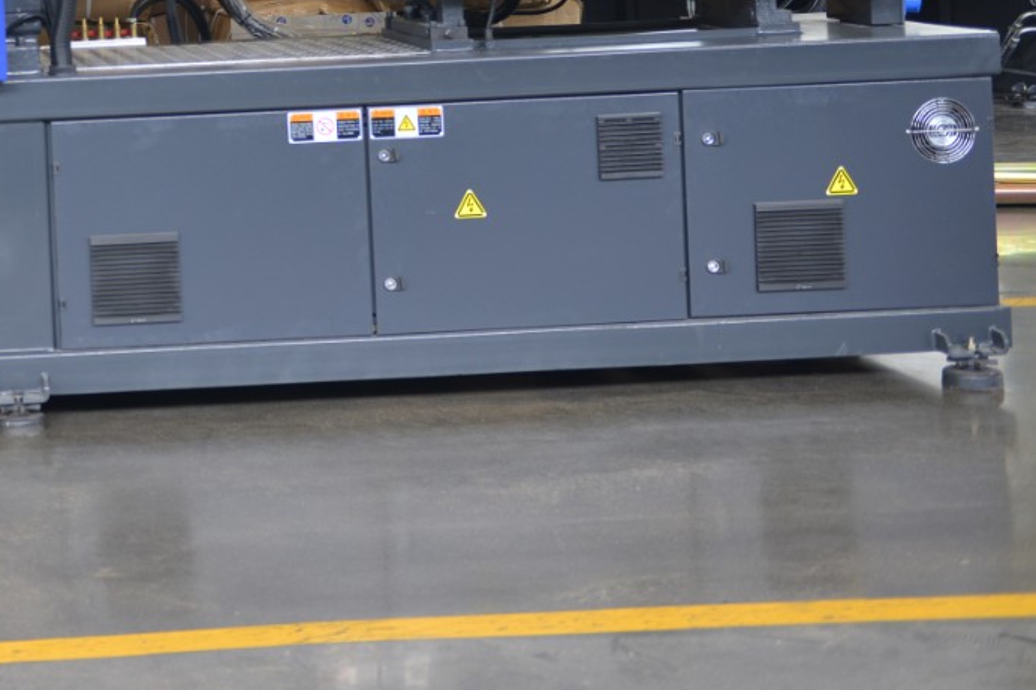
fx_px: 2129
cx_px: -91
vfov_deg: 17.8
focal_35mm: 74
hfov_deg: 25.4
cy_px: -52
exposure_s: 1/30
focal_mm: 32
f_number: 2.8
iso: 160
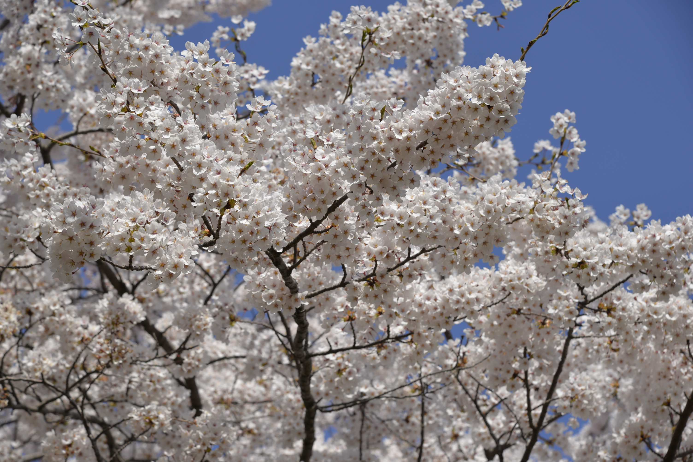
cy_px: 231
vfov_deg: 14.0
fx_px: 1887
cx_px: 346
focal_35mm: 98
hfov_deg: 20.8
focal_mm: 98
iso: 200
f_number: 7.1
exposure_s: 1/800
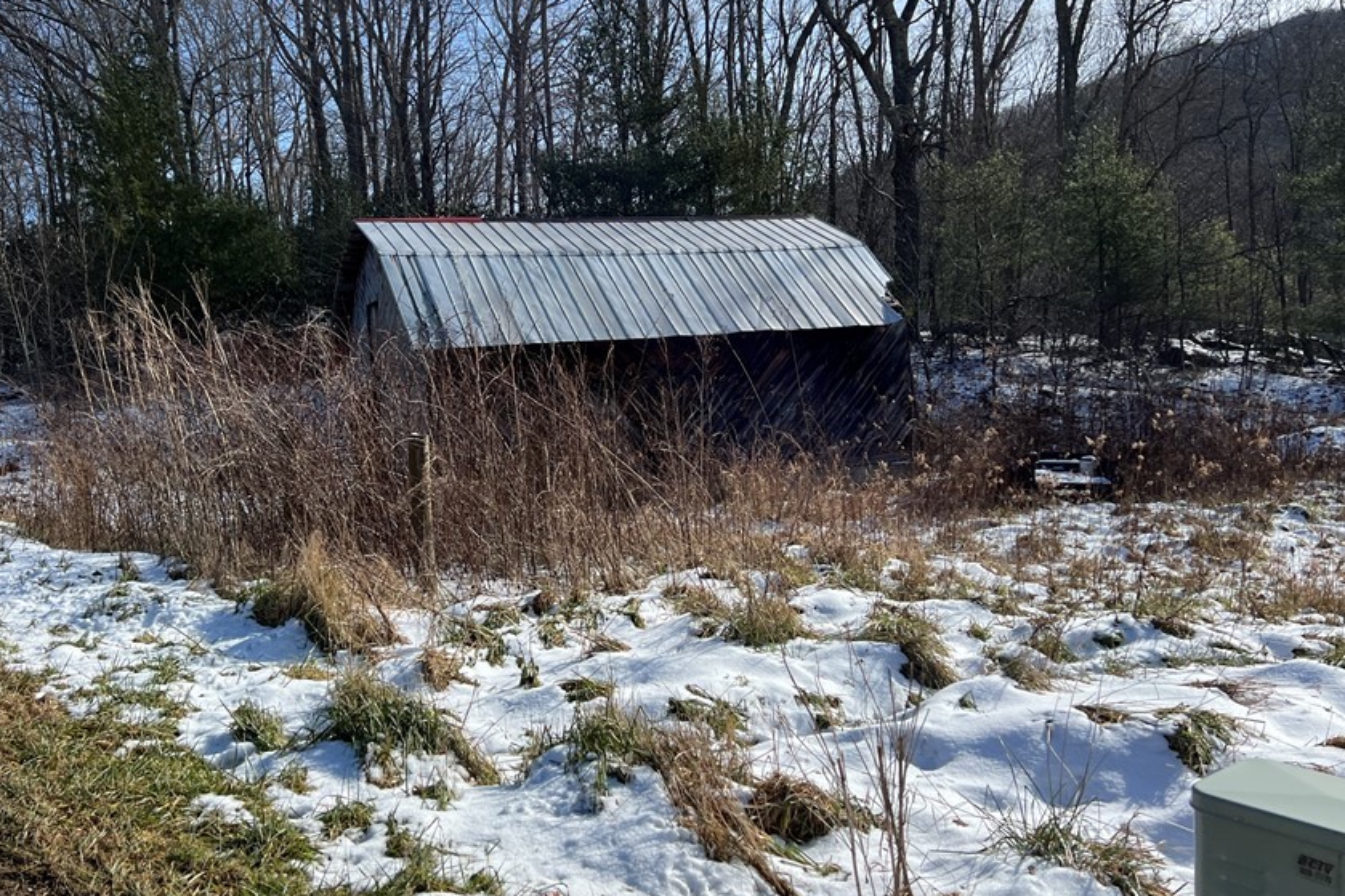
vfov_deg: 39.9
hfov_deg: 57.1
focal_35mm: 33
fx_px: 1233
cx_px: 601
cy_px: 393
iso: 50
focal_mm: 5.7
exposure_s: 1/3831
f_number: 1.5
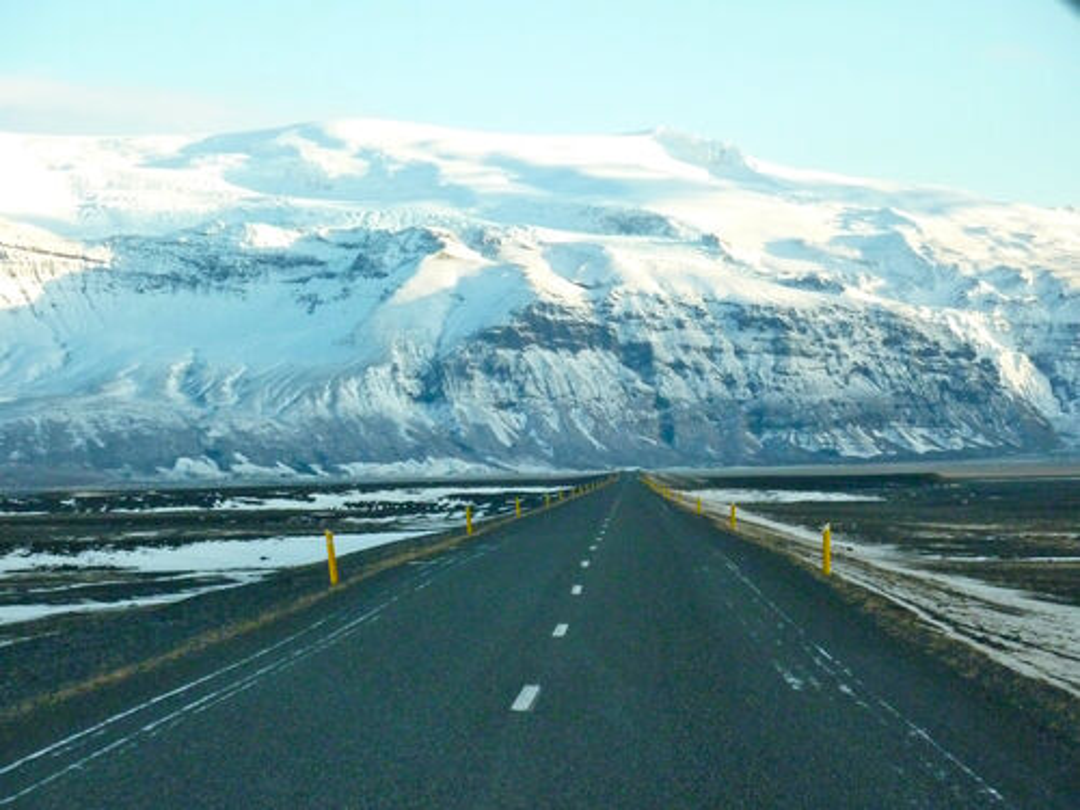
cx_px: 540
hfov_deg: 16.6
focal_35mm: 119
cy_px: 405
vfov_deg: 12.5
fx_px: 3713
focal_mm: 19.5
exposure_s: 1/500
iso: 500
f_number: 4.4
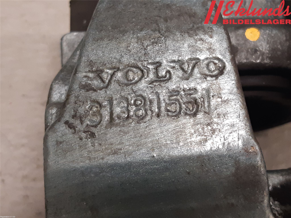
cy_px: 109
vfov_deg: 53.1
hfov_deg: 67.3
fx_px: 219
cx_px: 146
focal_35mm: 26
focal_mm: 3.93
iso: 160
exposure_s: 1/50
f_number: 1.7
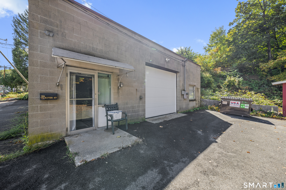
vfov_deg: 85.4
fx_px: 103
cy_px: 95
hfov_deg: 108.3
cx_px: 143
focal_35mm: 13
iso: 320
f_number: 7.1
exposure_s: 1/80
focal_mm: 13
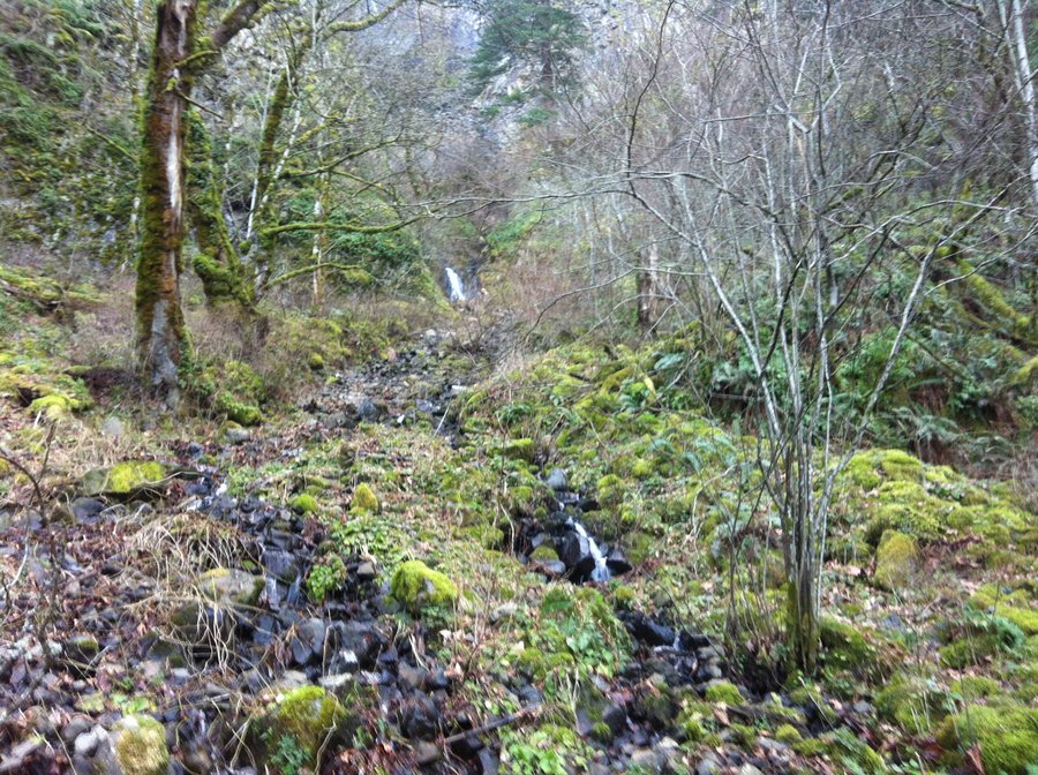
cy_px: 388
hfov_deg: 52.7
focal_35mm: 35
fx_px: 1048
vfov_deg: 40.6
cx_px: 519
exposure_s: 1/17
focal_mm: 3.85
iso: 80
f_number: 2.8
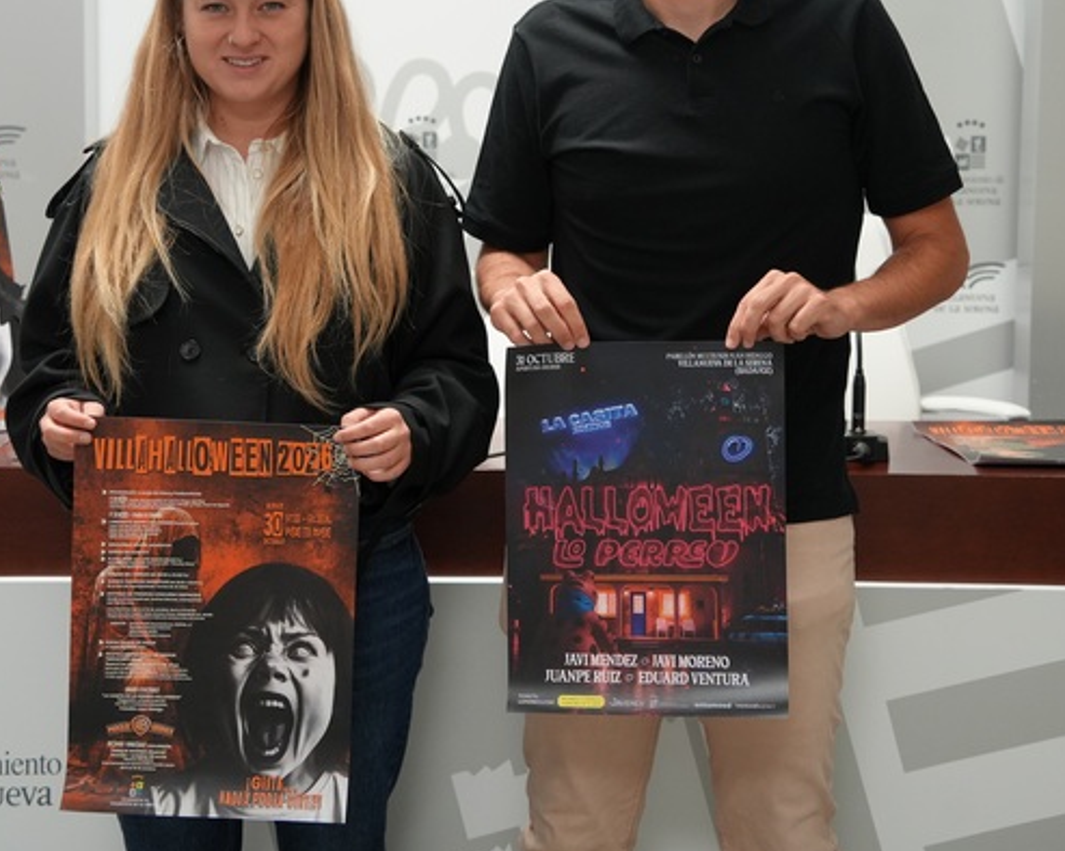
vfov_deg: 23.7
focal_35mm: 64
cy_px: 297
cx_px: 525
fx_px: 2016
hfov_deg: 29.6
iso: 2500
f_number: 4
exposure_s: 1/160
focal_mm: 42
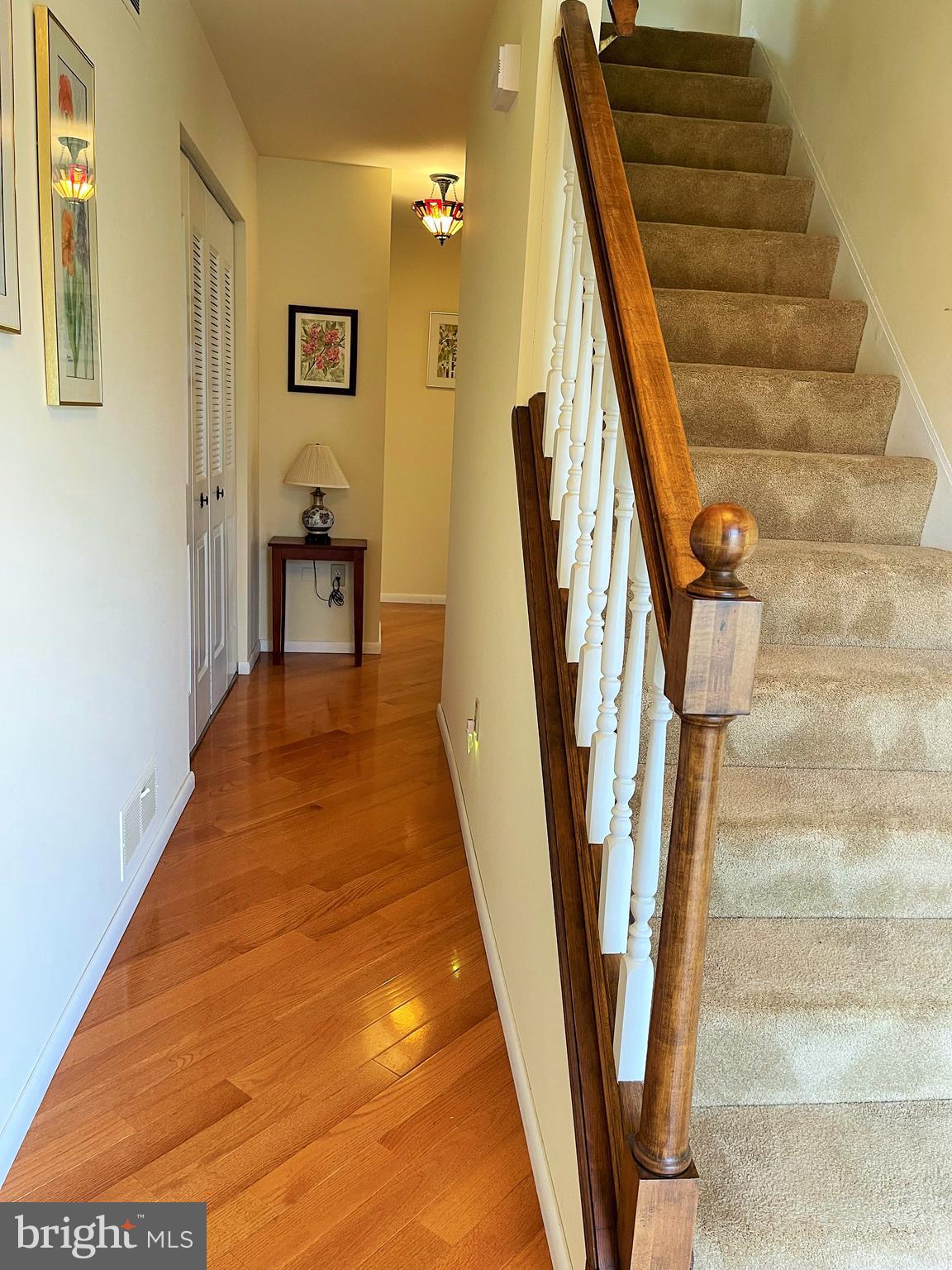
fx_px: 953
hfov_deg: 53.1
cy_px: 635
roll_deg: -2.5
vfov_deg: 67.3
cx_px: 476
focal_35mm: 26
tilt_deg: -11.1
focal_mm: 5.1
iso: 160
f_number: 1.6
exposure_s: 1/60
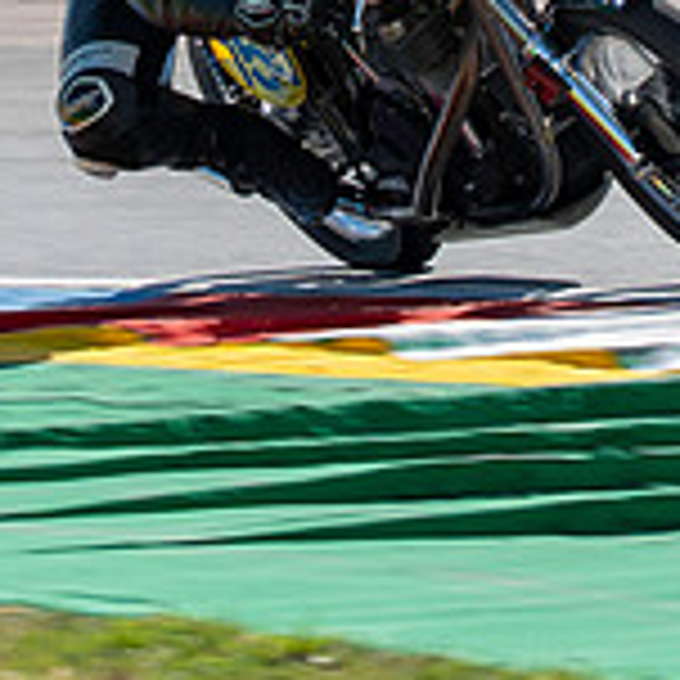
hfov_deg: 2.2
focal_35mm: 813
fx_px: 18069
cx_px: 376
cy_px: -71
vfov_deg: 2.2
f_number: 9
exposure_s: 1/320
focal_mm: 200
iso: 160
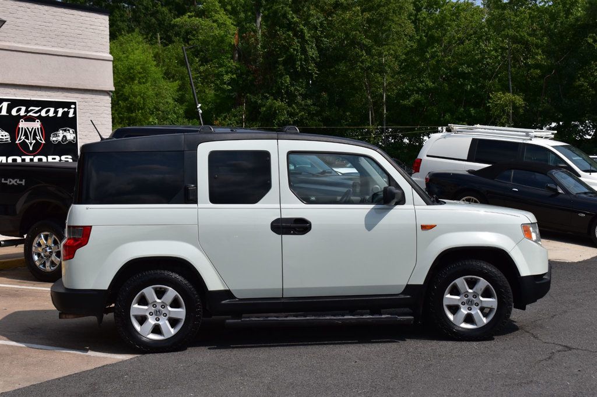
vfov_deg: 22.6
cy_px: 198
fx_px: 995
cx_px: 298
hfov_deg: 33.4
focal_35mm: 60
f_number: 11
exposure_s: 1/500
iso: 200
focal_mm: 40
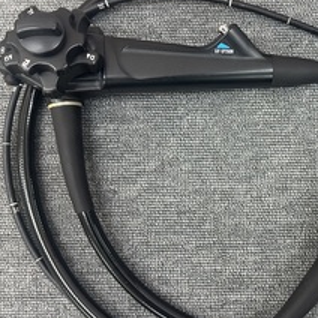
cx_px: 252
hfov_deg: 40.2
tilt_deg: -86.8
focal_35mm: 40
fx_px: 416
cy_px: 158
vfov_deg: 41.9
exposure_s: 1/120
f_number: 1.78
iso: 200
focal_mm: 6.86
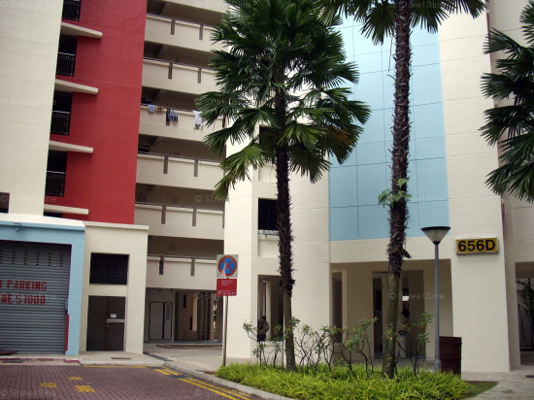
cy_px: 200
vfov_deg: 38.6
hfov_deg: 50.2
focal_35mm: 37
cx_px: 267
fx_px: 571
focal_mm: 6.2
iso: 133
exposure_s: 1/125
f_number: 2.8
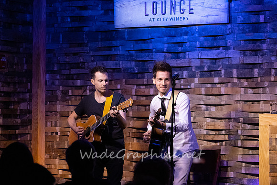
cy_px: 92
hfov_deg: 15.5
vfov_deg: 10.4
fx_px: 1017
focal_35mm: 132
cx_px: 138
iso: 6400
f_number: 6.3
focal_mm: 130
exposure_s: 1/200
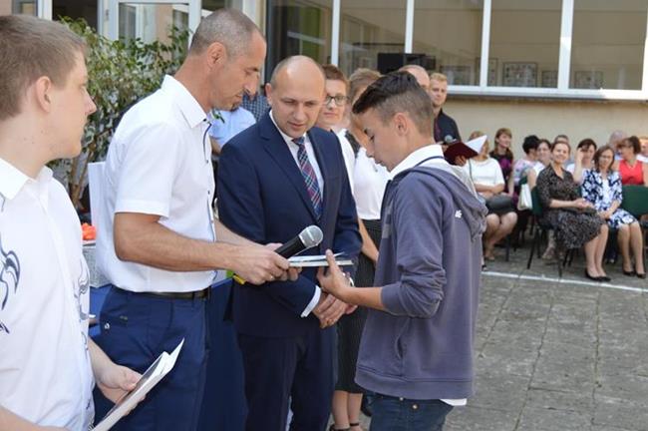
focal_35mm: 52
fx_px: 944
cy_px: 216
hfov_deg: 37.9
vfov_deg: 25.7
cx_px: 324
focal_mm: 35
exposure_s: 1/125
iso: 125
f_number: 4.5
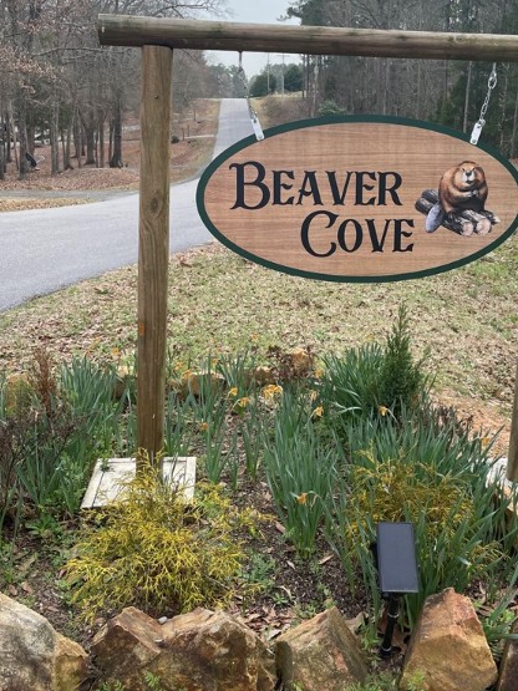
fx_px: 719
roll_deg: -2.3
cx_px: 326
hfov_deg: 39.4
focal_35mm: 36
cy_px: 259
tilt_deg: -13.3
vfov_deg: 50.8
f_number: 1.6
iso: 32
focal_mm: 4.2
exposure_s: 1/1473
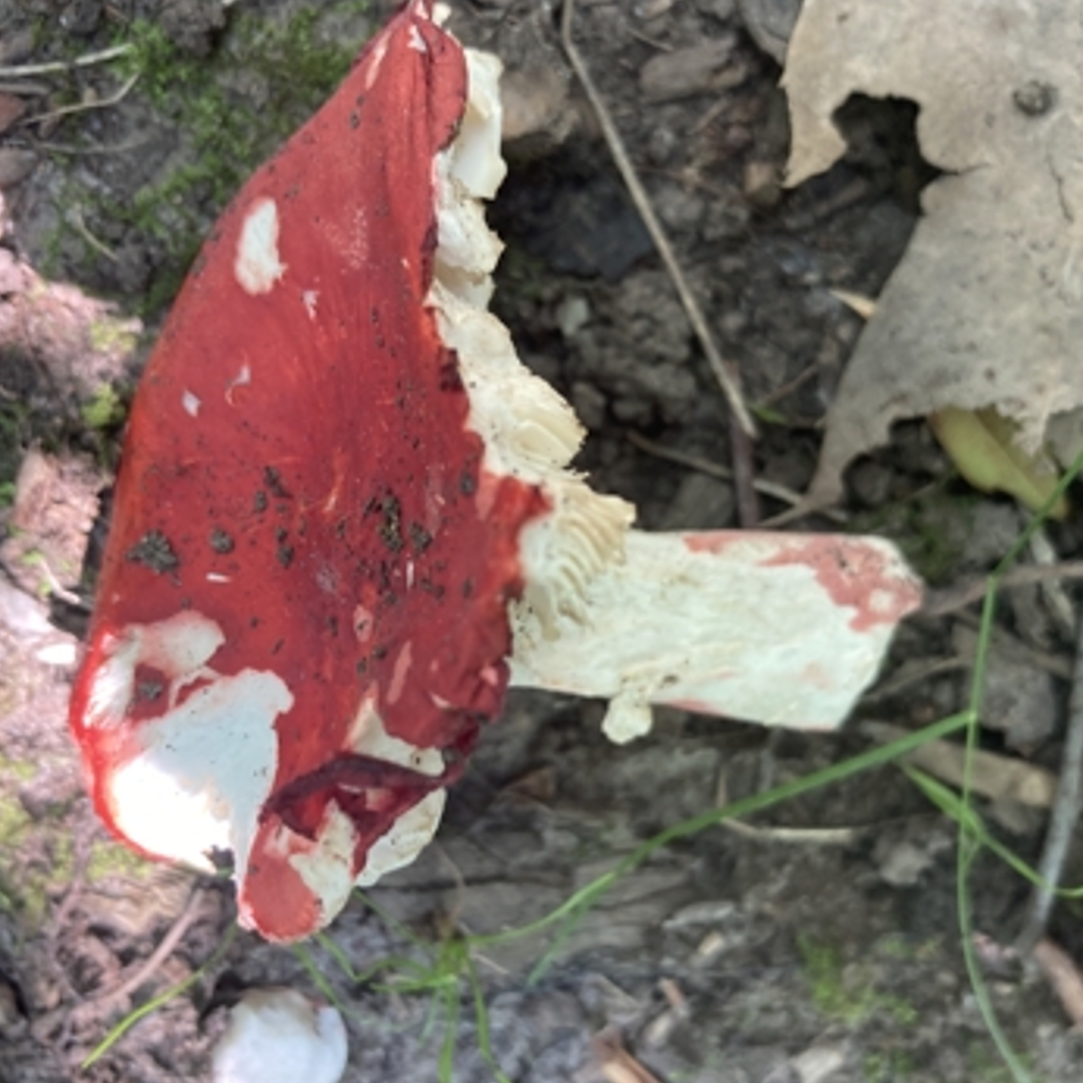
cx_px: 501
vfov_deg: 48.4
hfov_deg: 48.4
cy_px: 531
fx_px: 1203
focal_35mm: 34
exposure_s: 1/60
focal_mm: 3.99
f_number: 1.8
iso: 100
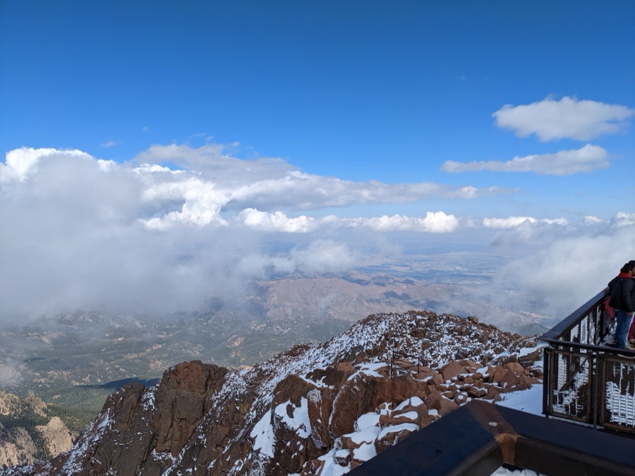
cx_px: 318
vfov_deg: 51.3
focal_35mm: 27
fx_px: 495
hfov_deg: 65.3
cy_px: 238
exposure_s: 1/5848
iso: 71
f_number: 1.73
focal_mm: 4.38
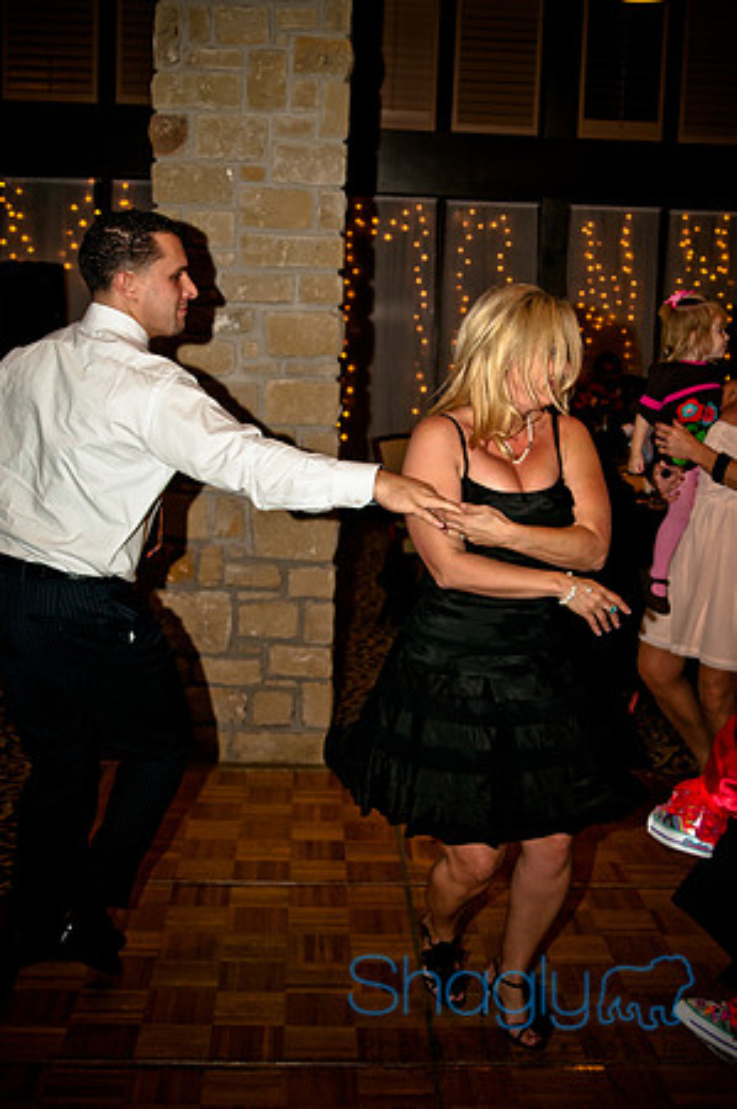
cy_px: 554
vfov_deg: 42.4
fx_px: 1431
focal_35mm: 46
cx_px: 368
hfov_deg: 28.9
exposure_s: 1/200
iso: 400
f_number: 3.2
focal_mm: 31
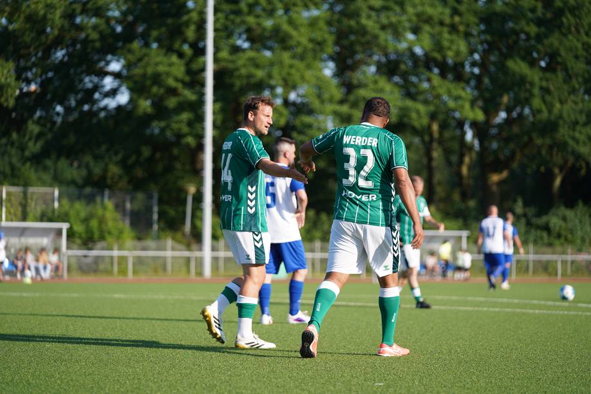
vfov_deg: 10.8
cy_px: 197
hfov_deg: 16.1
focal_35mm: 127
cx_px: 296
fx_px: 2085
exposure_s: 1/1600
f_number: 2.8
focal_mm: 127
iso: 160
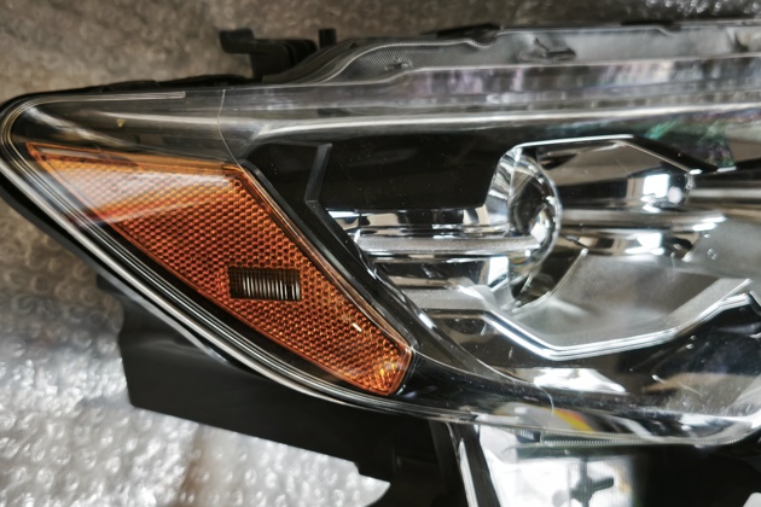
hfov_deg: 51.9
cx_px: 377
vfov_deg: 35.9
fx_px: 782
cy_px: 231
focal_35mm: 37
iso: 250
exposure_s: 1/100
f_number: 1.7
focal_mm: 5.35
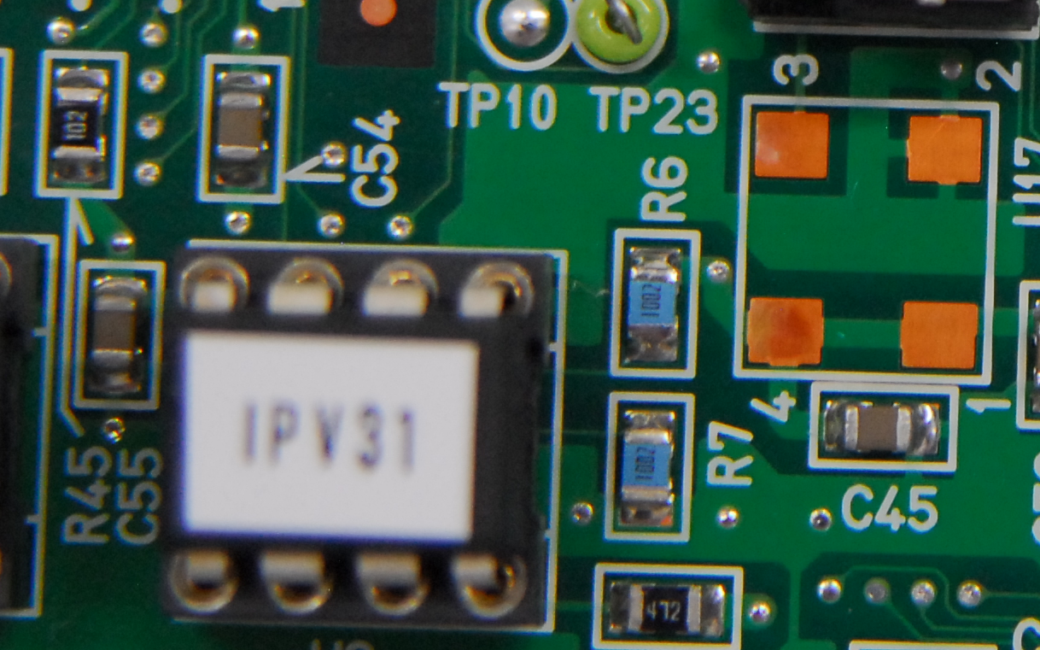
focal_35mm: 292
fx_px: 8276
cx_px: 1236
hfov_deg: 7.1
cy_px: -331
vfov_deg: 4.5
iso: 800
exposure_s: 1/125
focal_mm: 60
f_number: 3.8
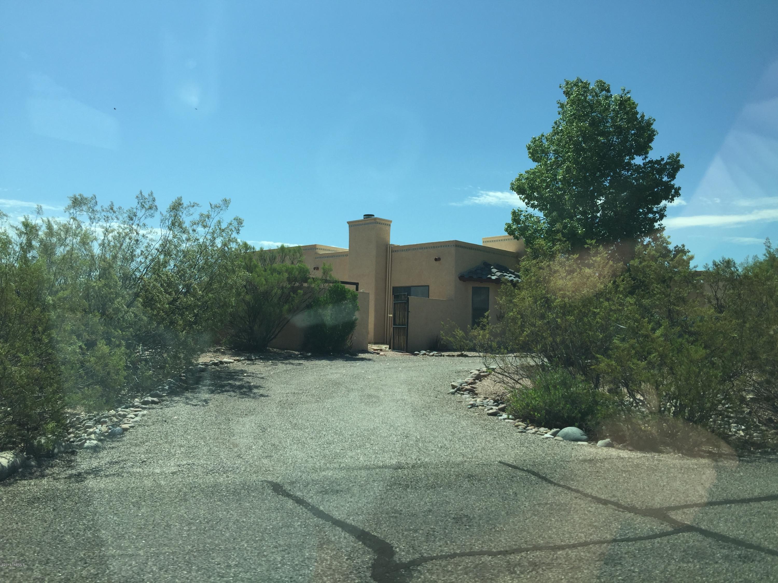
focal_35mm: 29
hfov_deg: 61.7
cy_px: 292
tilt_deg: +1.4
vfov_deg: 48.2
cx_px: 389
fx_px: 652
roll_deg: -0.3
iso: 32
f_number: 2.2
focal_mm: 4.15
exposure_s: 1/760
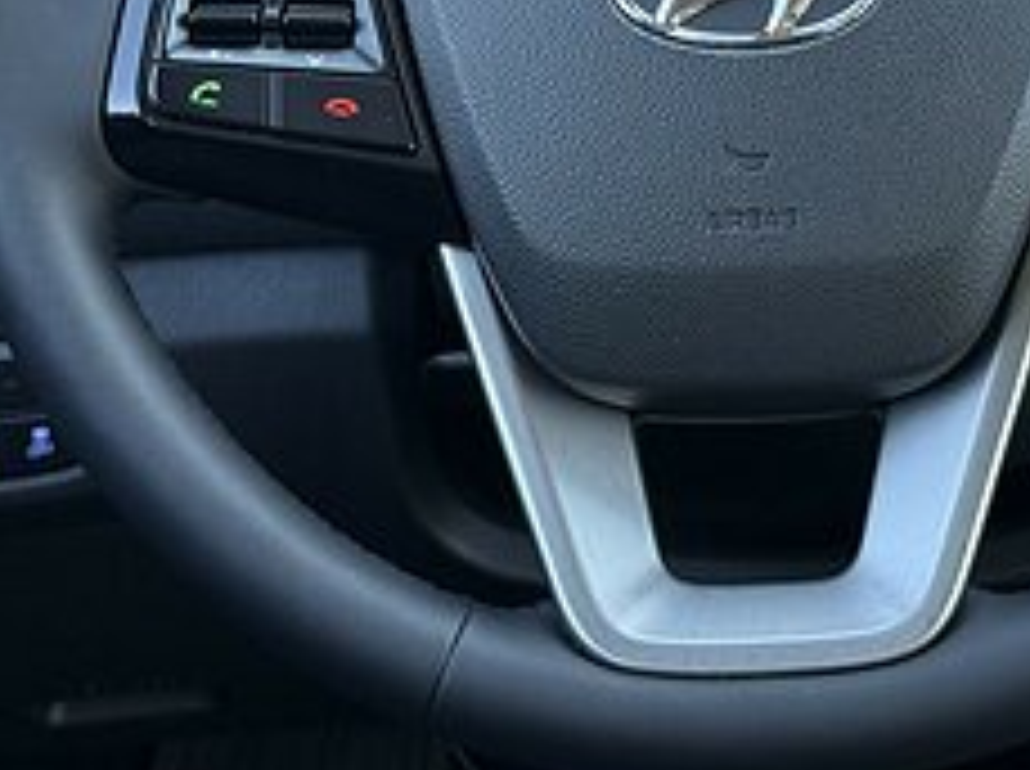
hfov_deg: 17.0
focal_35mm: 115
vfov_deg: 12.6
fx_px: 3416
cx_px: 868
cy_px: -104
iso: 125
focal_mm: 6.76
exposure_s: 1/119
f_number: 1.78
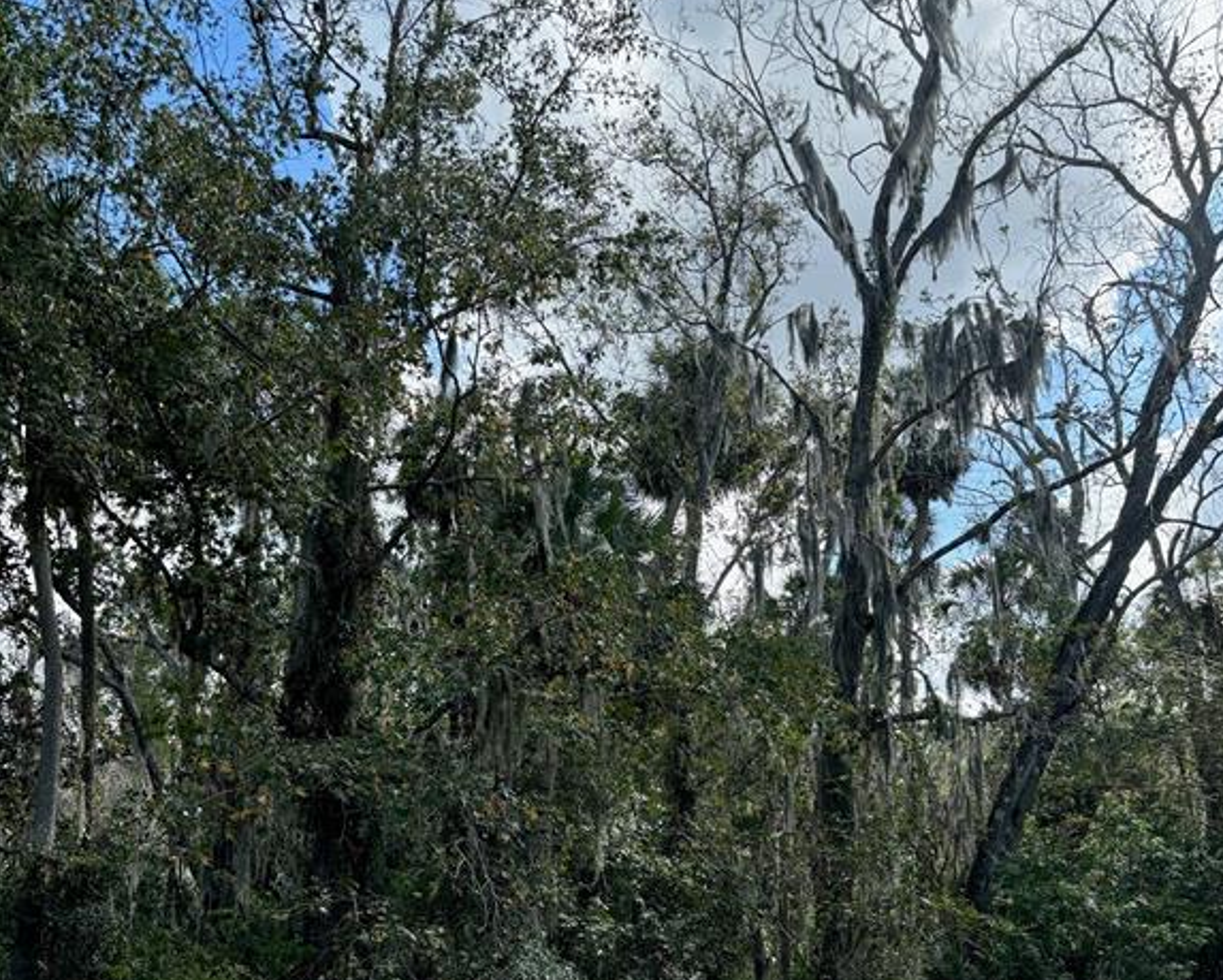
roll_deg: +2.7
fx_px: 1231
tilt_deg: +11.4
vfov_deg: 42.7
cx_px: 613
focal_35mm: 34
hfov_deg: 52.8
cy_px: 670
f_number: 1.6
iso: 50
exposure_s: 1/1311
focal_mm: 5.96
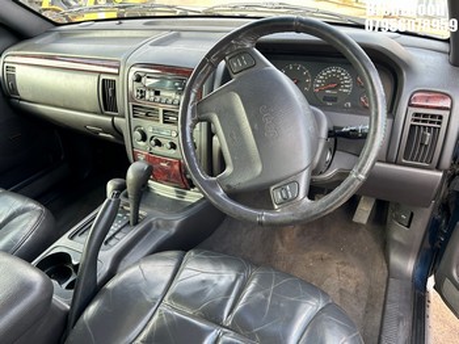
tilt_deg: -32.0
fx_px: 345
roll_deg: +4.8
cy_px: 172
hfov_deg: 67.3
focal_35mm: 26
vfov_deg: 53.0
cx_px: 230
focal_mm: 5.7
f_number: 1.5
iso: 64
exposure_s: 1/121
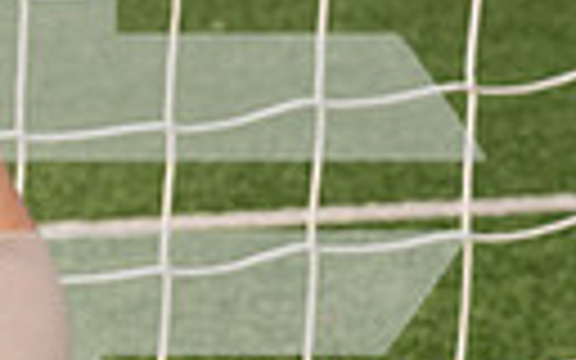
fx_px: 3485
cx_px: -685
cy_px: -79
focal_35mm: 222
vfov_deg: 5.9
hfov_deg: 8.8
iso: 100
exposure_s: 1/250
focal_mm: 45
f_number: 8
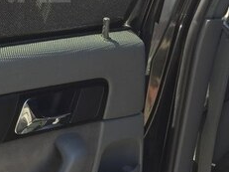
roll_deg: +1.6
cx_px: -31
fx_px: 549
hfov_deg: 22.1
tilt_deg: -12.1
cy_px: -12
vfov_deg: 17.2
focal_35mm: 83
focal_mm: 4.15
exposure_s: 1/238
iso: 32
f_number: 2.2
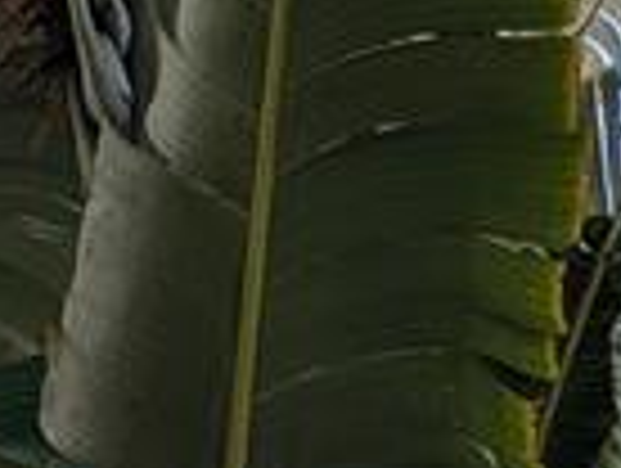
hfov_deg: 10.7
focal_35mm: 177
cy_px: 1328
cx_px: -346
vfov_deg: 7.5
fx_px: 3181
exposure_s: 1/1433
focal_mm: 6.81
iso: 47
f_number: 1.85
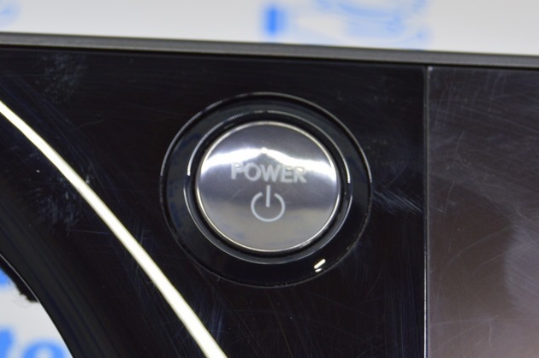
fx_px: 1750
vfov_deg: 11.7
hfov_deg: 17.5
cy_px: 154
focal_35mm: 117
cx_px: 258
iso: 400
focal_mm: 48
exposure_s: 1/20
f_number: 5.6
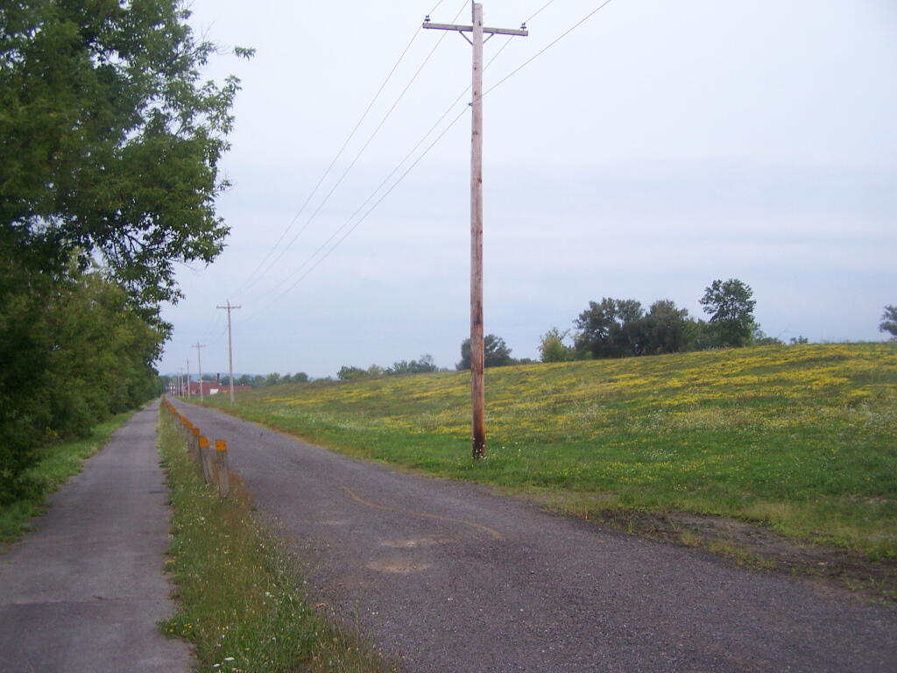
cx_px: 448
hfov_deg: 49.0
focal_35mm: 38
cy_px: 336
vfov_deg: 37.7
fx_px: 985
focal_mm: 6.3
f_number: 2.8
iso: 100
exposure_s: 1/30
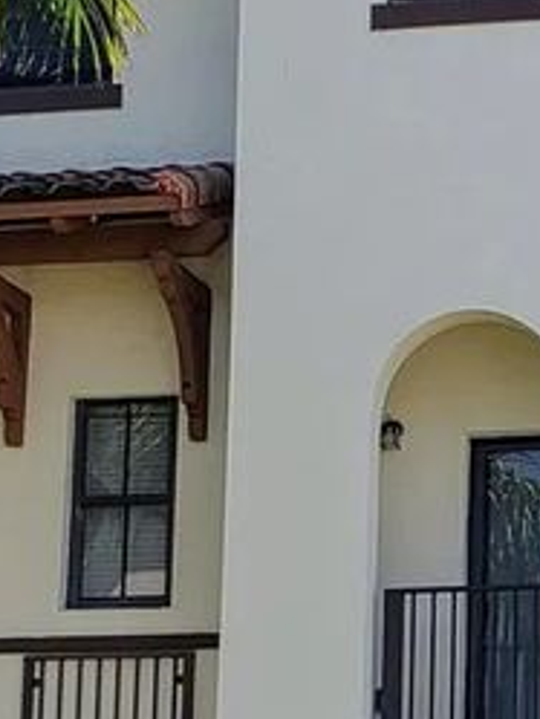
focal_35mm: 89
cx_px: 482
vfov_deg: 21.6
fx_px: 1850
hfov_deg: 16.4
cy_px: 619
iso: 50
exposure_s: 1/942
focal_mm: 4.3
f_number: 2.4
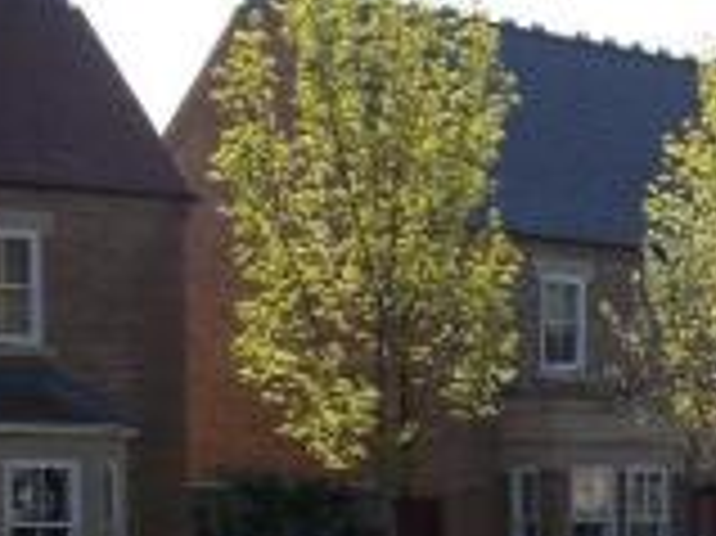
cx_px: 952
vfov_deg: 10.7
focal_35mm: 136
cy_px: 691
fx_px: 2811
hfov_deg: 13.9
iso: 80
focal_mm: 6.6
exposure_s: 1/800
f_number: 3.5
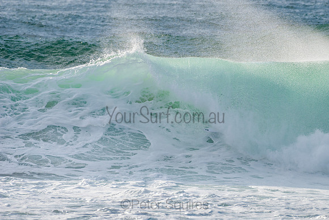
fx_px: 5597
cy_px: 110
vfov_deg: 2.2
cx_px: 201
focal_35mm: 612
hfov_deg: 3.4
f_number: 5.6
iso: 280
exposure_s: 1/2000
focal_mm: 500
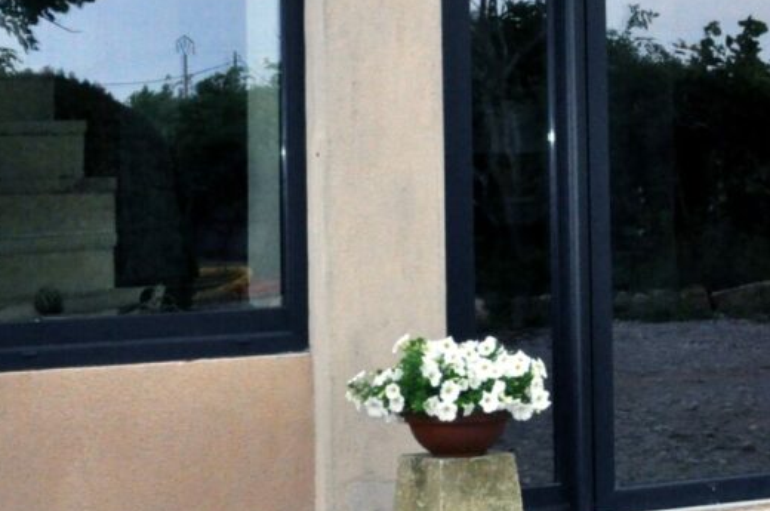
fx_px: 2840
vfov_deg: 10.2
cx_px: 700
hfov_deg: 15.3
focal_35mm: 133
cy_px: -43
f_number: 18
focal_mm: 30
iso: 1600
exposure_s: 1/200
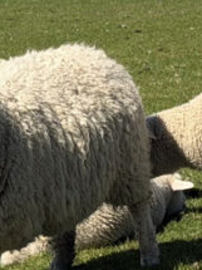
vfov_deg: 15.6
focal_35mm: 125
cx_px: 4
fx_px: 974
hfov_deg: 11.7
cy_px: 18
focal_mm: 6.76
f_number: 1.78
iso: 64
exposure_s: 1/4878
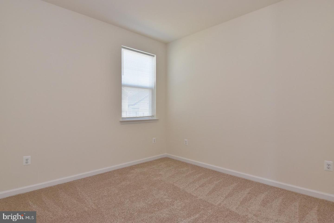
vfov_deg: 67.5
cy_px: 112
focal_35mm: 18
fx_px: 167
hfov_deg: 90.0
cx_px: 167
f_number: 8
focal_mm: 12
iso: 800
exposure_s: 1/125
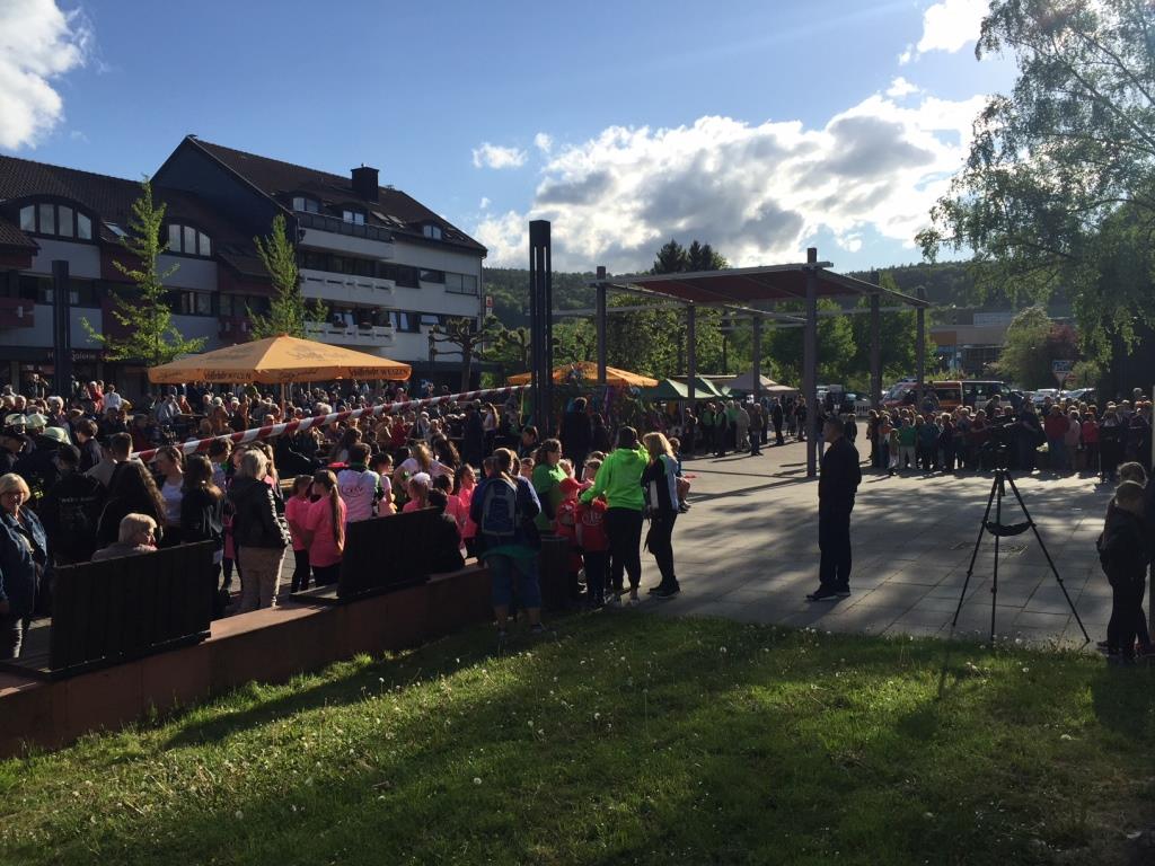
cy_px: 433
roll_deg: +0.8
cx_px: 578
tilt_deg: -1.2
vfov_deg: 48.2
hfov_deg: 61.7
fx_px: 968
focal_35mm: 29
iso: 32
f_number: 2.2
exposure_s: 1/2639
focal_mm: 4.15
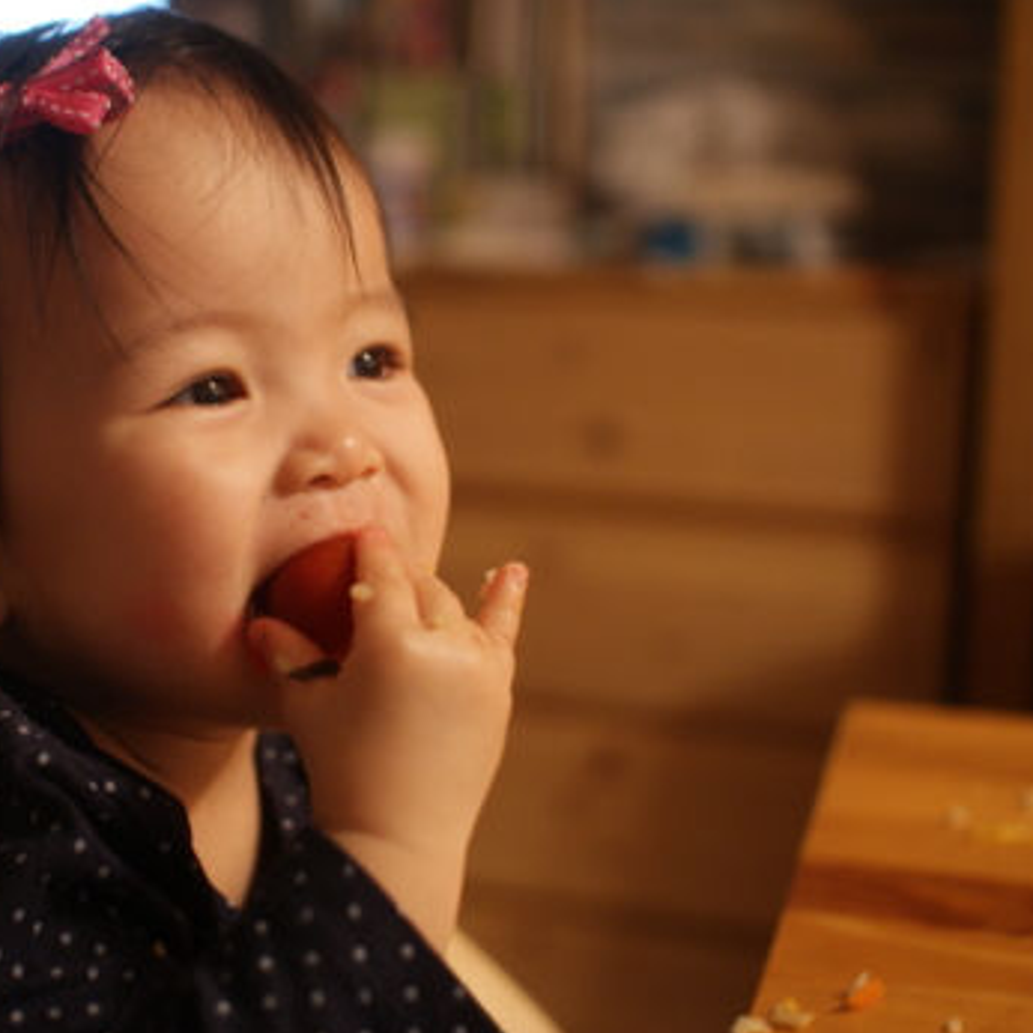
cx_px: 309
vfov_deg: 29.6
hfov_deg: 29.3
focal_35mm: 58
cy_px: 518
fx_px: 1958
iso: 400
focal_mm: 30
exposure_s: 1/20
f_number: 2
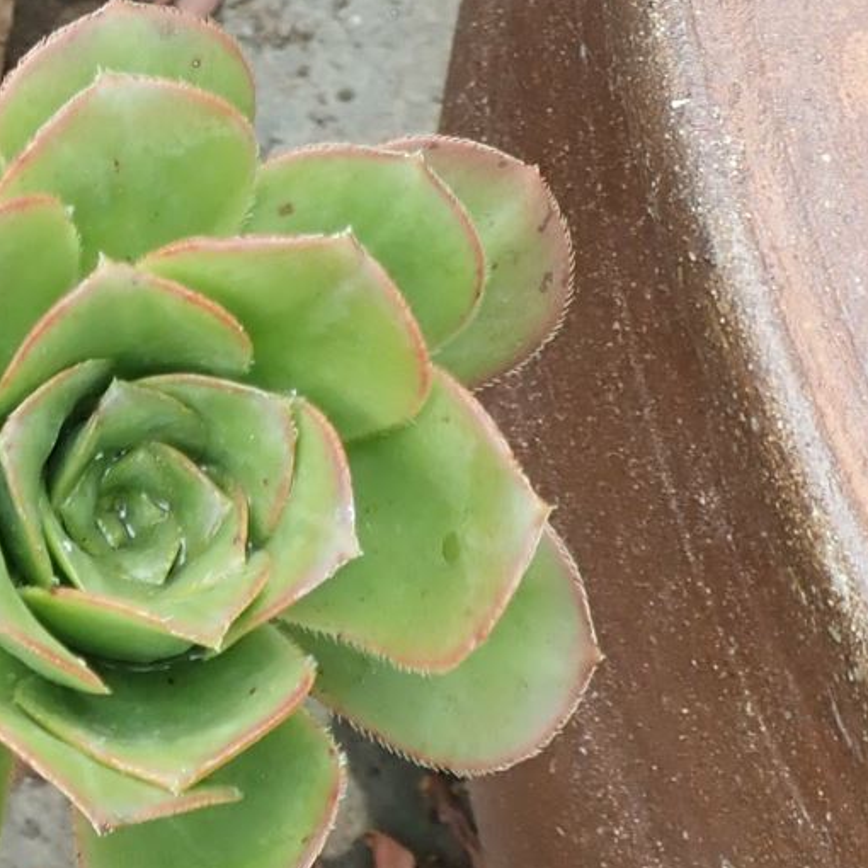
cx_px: -289
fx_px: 2950
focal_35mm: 104
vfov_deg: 16.3
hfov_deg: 15.8
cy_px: -51
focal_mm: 5.5
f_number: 3.2
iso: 100
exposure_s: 1/80
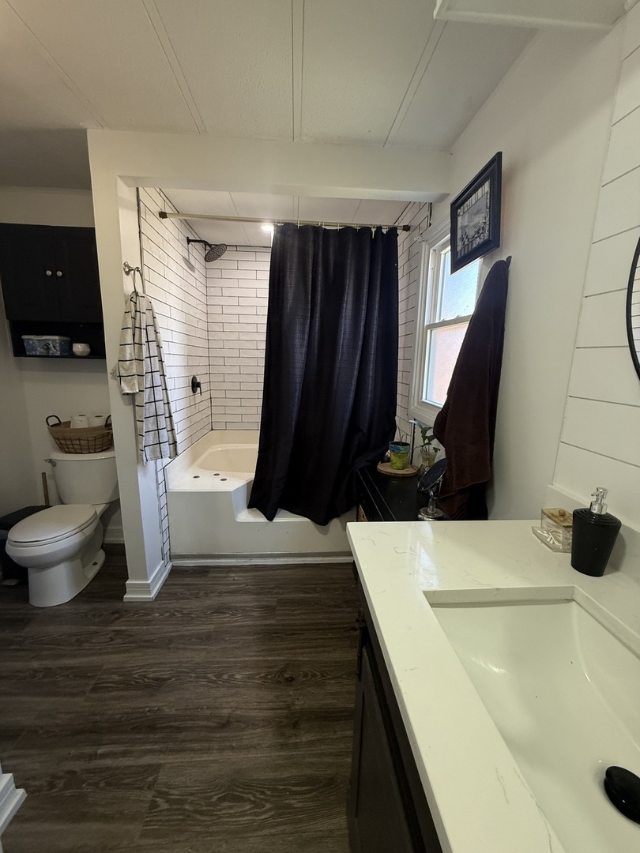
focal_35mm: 14
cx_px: 320
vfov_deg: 102.1
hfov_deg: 85.7
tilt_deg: -11.3
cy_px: 426
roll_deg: -1.2
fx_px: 345
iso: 250
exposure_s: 1/120
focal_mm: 2.22
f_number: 2.2
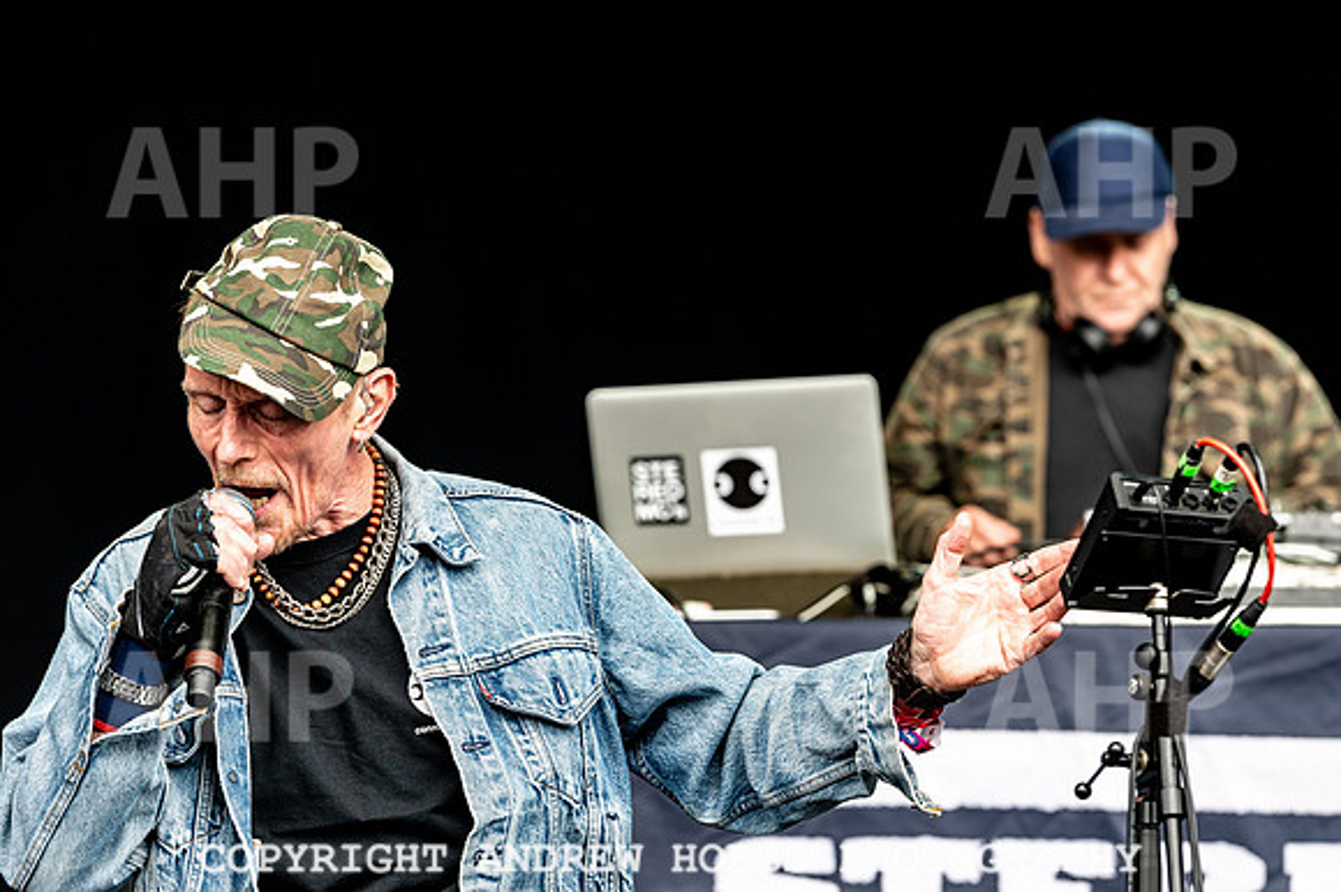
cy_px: 449
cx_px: 710
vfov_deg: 6.2
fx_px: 8217
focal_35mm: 221
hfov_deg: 9.3
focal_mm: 200
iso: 450
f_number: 5
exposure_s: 1/500
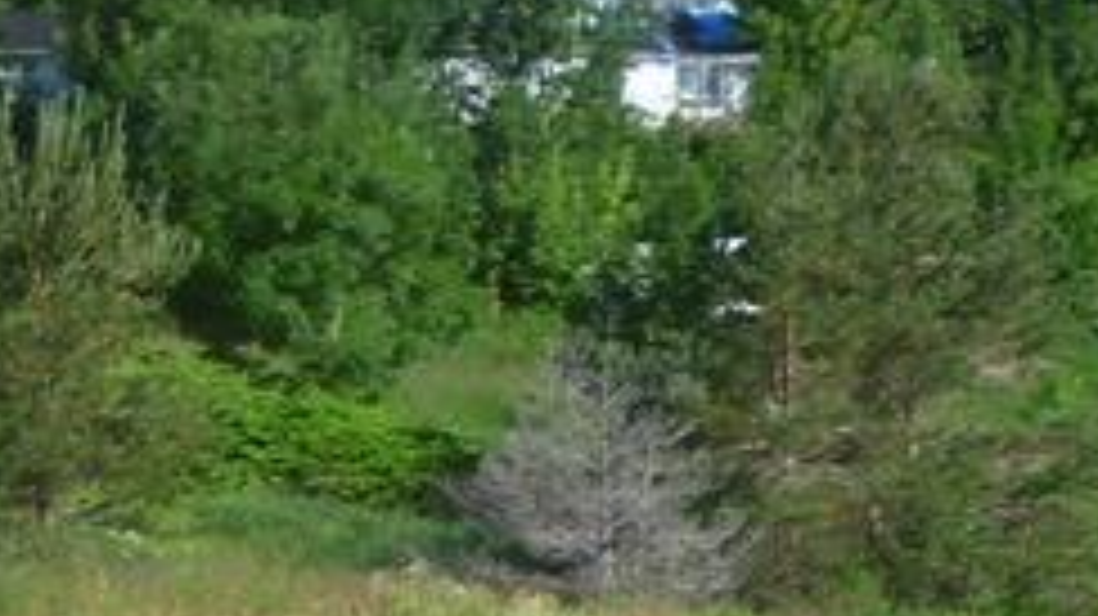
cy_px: 450
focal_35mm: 160
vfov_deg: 7.6
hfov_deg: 12.7
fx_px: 4656
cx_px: -616
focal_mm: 6.3
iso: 80
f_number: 5.6
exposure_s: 1/160
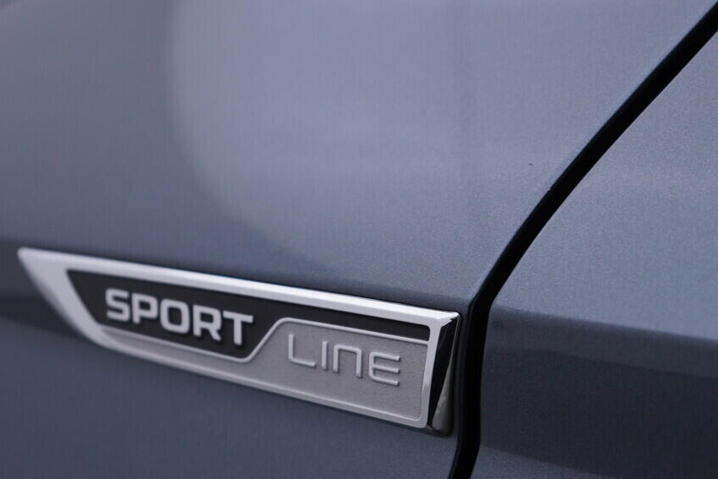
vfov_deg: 22.1
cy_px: 334
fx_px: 1217
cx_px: 345
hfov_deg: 32.9
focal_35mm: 61
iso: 125
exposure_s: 1/80
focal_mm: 24
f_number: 4.5
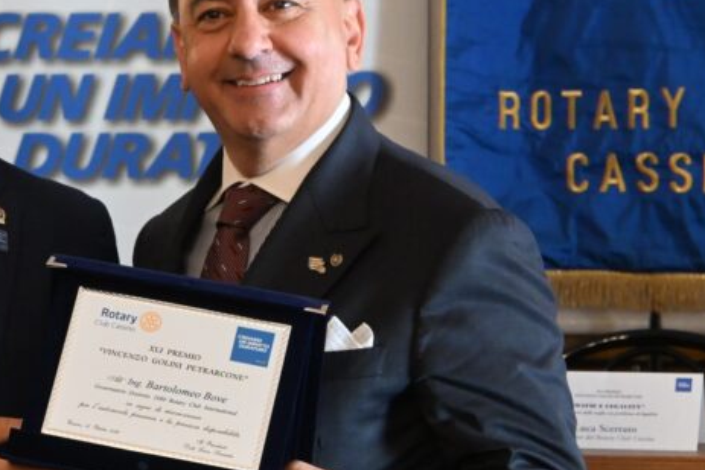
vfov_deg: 8.3
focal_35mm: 166
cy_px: 191
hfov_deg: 12.3
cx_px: 90
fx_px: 3252
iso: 3200
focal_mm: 50
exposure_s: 1/80
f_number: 6.3
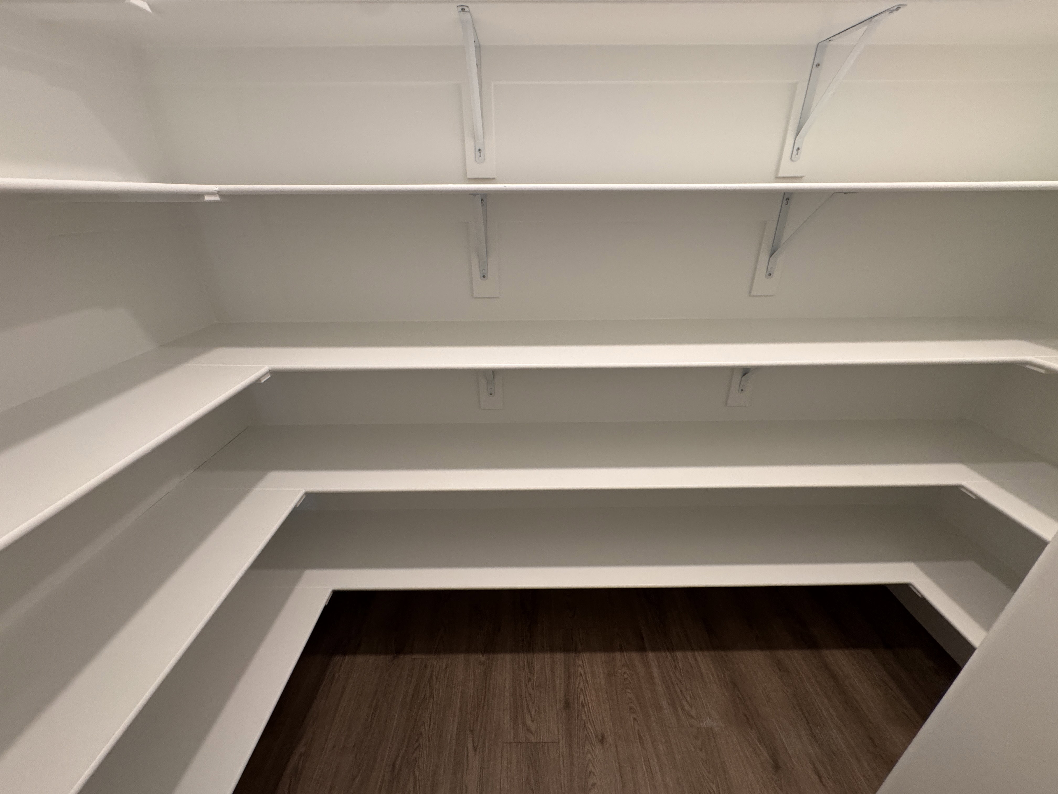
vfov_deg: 85.7
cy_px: 397
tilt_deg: -24.8
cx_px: 529
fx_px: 428
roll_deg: +0.5
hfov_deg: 102.1
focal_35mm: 14
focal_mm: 2.22
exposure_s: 1/120
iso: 250
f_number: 2.2
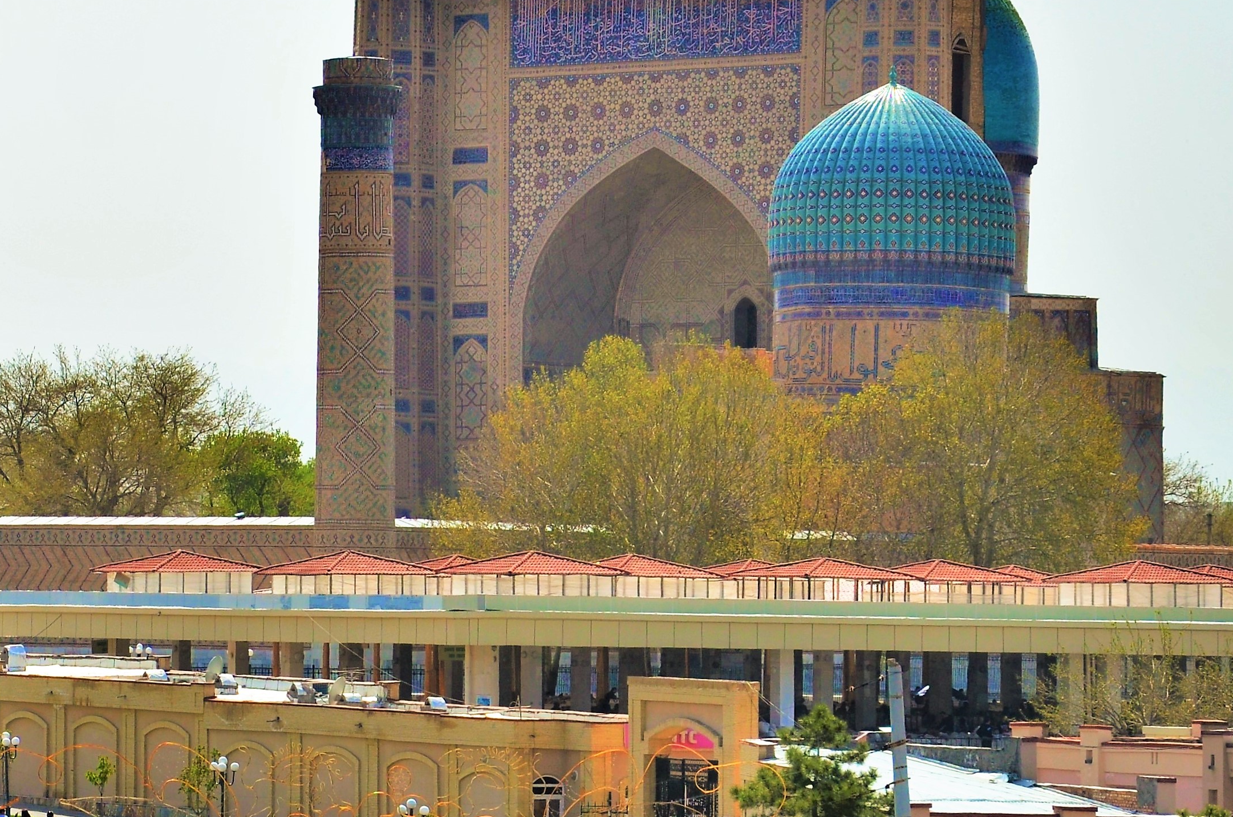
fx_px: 7350
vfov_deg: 6.4
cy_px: 313
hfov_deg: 9.5
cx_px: 37
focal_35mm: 215
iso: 200
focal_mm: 66
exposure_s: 1/1000
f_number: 8
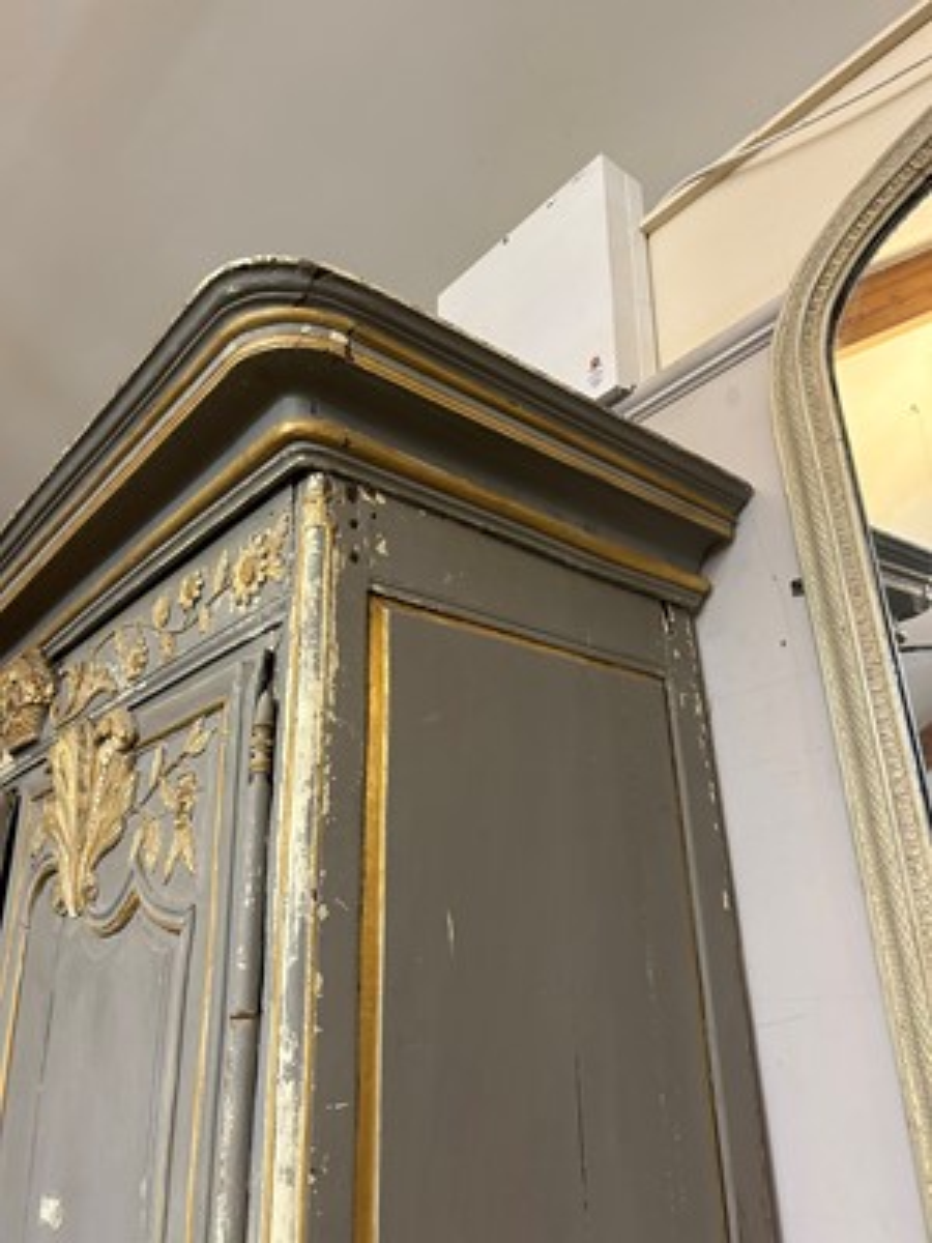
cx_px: 466
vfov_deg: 67.3
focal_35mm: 26
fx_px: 933
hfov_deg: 53.1
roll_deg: +2.3
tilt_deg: +21.6
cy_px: 622
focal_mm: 5.7
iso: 200
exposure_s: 1/50
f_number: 1.5
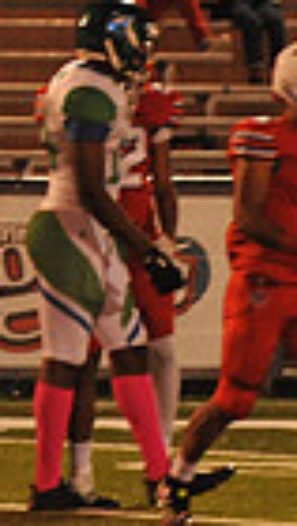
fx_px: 12137
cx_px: -432
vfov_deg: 2.5
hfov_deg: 1.4
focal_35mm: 869
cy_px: 188
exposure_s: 1/250
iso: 5000
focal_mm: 200
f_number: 6.3
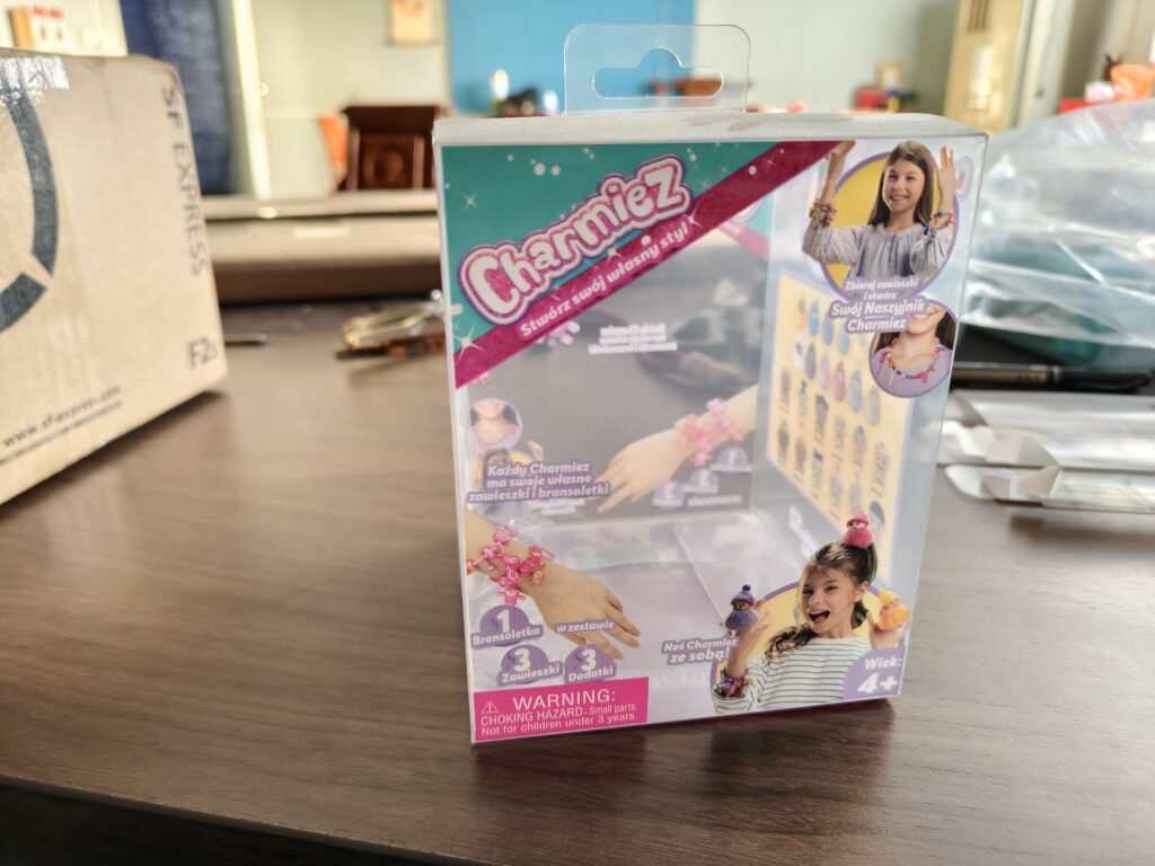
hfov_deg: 73.9
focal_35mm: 23
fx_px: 767
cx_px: 578
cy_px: 433
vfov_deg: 58.9
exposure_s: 1/100
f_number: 1.88
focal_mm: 5.56
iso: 290
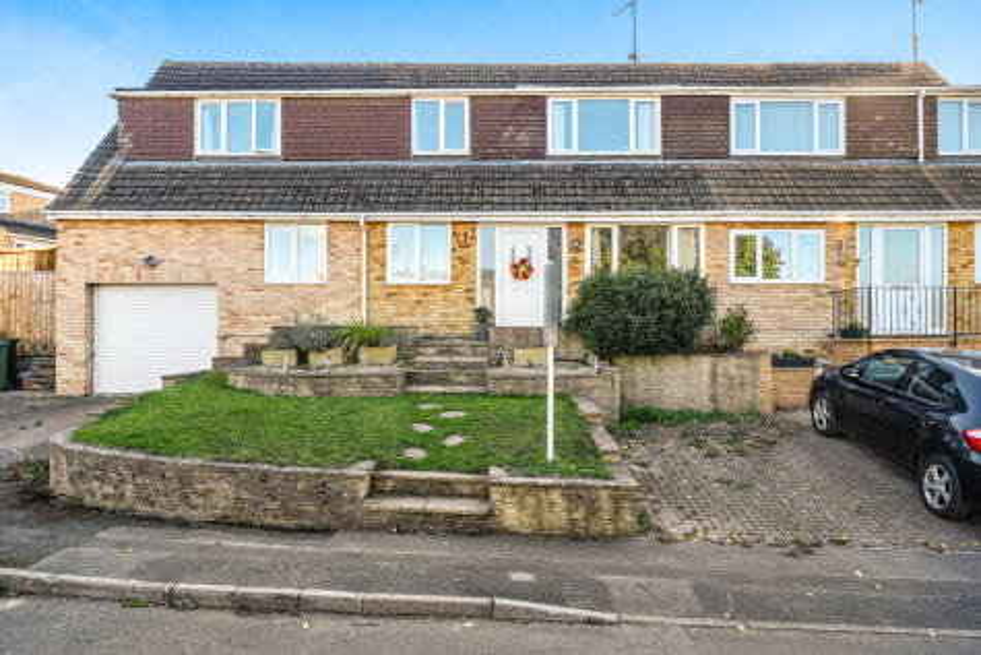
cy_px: 328
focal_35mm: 24
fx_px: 654
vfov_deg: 53.2
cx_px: 490
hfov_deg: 73.7
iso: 400
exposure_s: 1/800
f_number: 8
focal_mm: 16
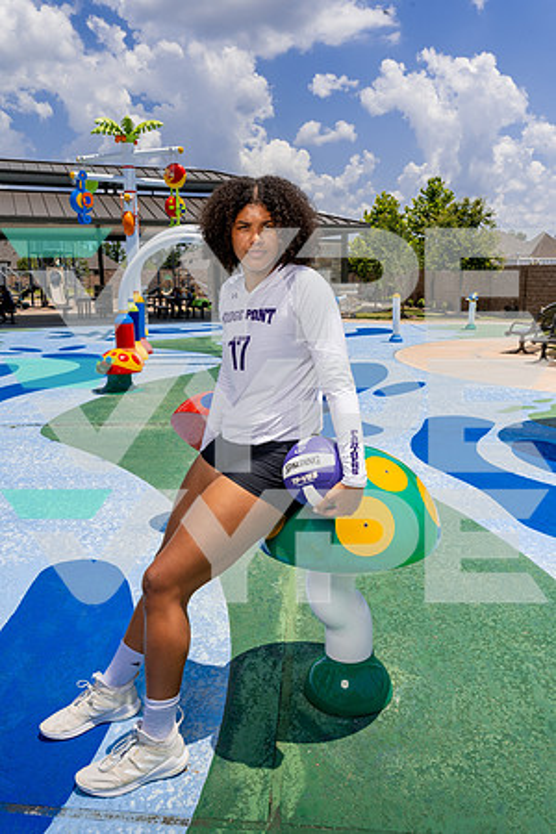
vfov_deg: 63.7
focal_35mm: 29
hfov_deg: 45.0
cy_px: 417
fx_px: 672
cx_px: 278
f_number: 16
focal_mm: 29
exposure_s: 1/250
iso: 160
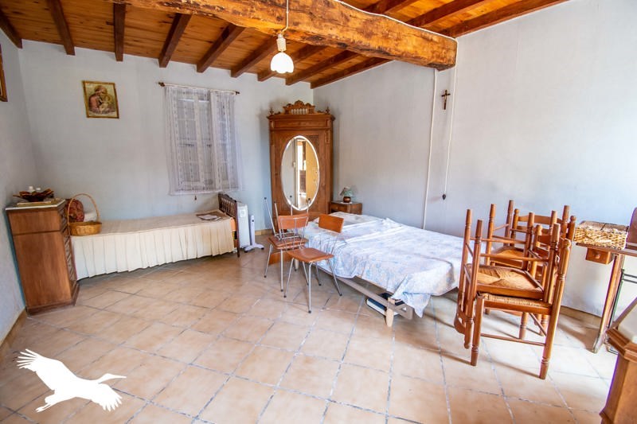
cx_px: 318
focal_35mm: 15
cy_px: 212
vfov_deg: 77.3
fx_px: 265
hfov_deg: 100.4
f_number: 5.6
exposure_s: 1/60
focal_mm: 10
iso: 1250
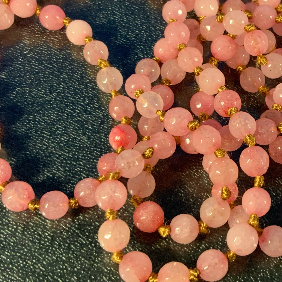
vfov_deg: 31.0
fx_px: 507
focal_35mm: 55
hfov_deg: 30.5
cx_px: 213
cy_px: 121
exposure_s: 1/60
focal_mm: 3
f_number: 1.8
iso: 125
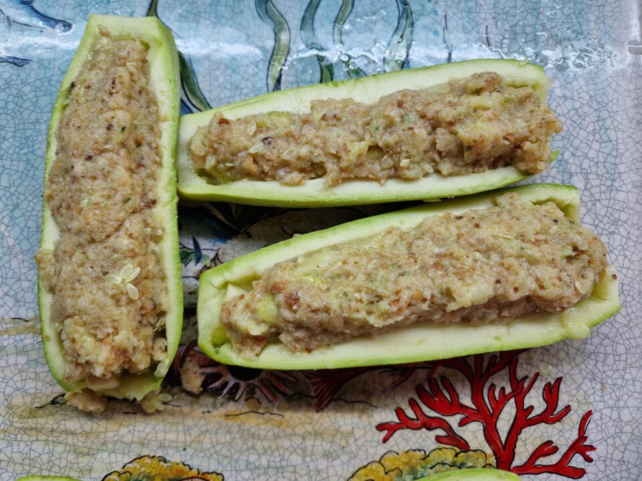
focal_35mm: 23
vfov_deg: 58.9
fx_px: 427
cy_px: 240
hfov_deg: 73.9
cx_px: 321
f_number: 1.8
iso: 100
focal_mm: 5.4
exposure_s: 1/180
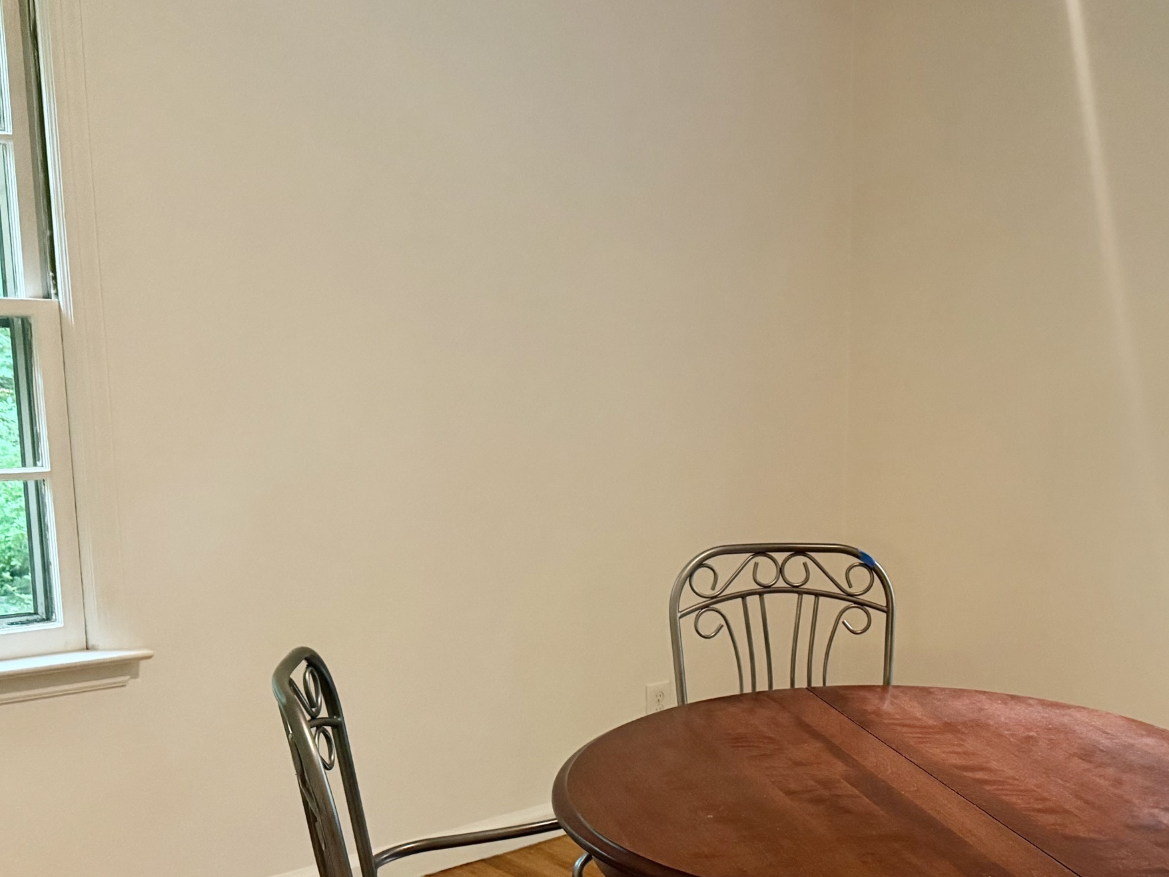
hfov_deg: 42.4
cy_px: 619
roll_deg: -2.5
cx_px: 963
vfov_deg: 33.9
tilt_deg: -12.2
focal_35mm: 42
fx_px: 1419
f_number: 1.78
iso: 500
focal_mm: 6.76
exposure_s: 1/60
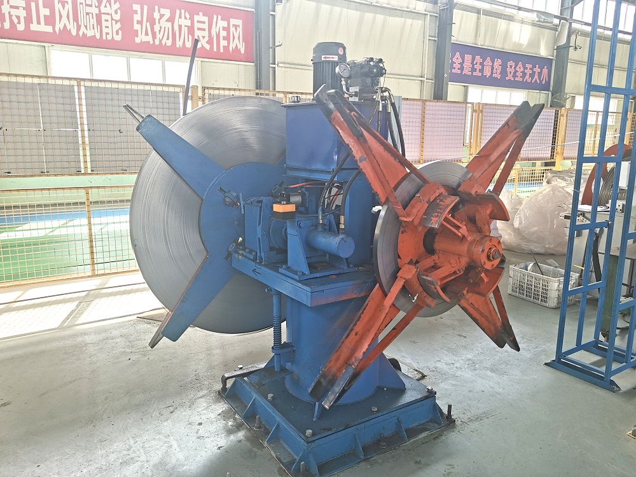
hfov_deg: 65.3
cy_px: 238
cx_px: 318
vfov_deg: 51.4
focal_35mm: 27
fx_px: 496
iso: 50
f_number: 1.9
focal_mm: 4.94
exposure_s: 1/167
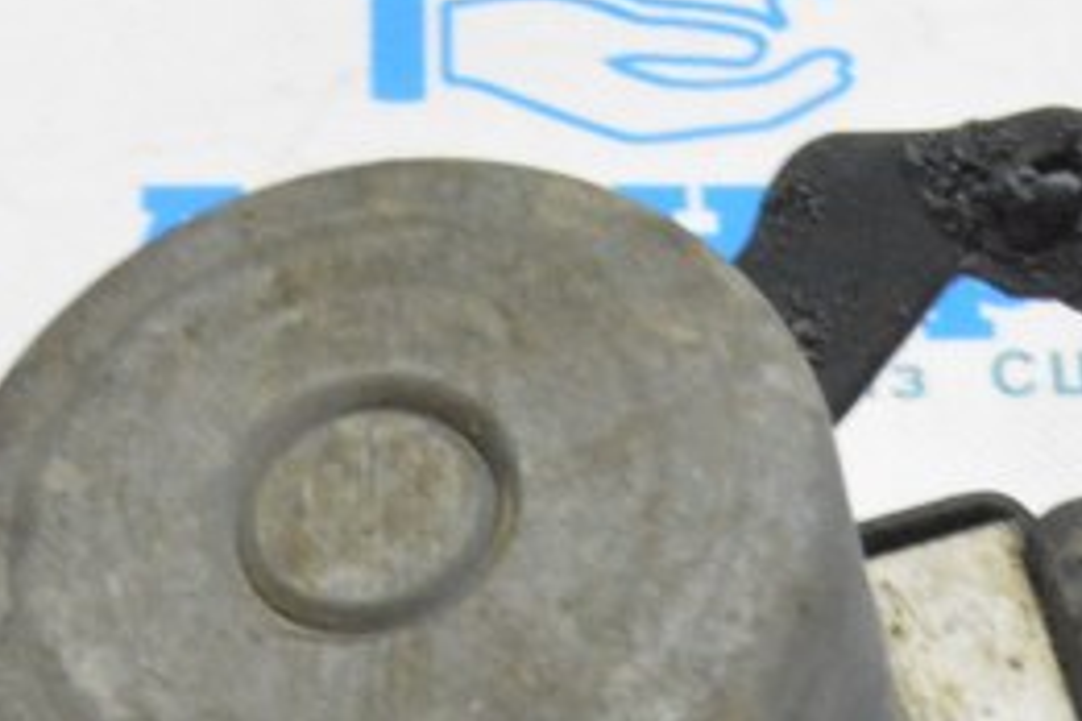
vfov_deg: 8.7
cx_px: 858
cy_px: 1212
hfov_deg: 13.4
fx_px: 4598
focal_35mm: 153
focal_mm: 26
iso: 6400
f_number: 20
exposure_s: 1/15
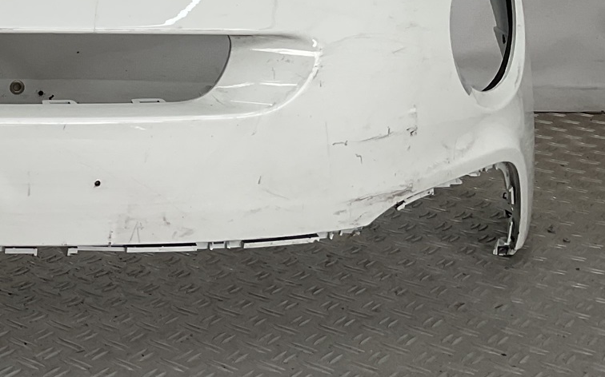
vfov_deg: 15.4
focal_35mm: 82
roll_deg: -1.1
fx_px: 1352
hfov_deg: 22.7
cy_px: -65
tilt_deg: -6.8
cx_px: -166
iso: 16
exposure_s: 1/362
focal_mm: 3
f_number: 1.8
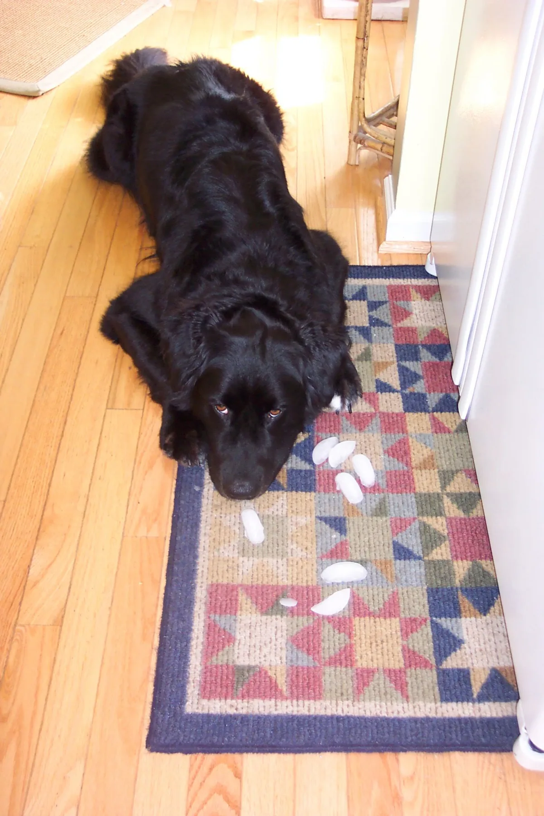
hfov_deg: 35.1
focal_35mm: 38
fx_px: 861
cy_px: 408
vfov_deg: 50.7
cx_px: 272
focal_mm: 8
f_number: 2.8
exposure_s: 1/30
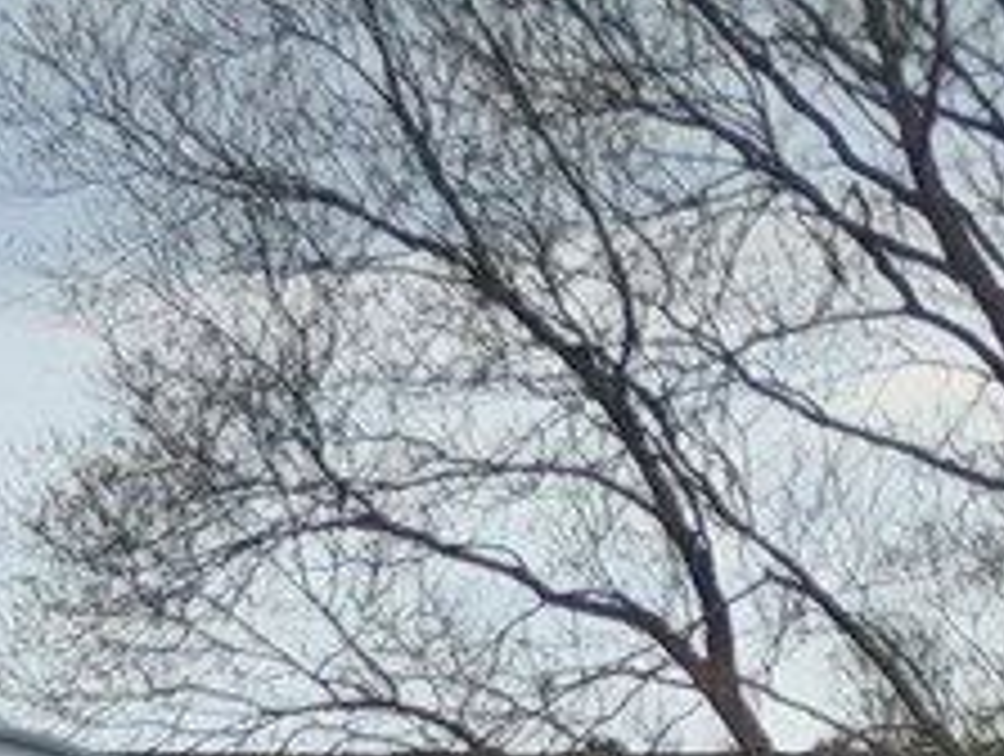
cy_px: 2570
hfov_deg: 9.0
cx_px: -1990
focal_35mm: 179
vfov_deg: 7.1
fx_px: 5200
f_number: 1.8
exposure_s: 1/544
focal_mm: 5.23
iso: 40
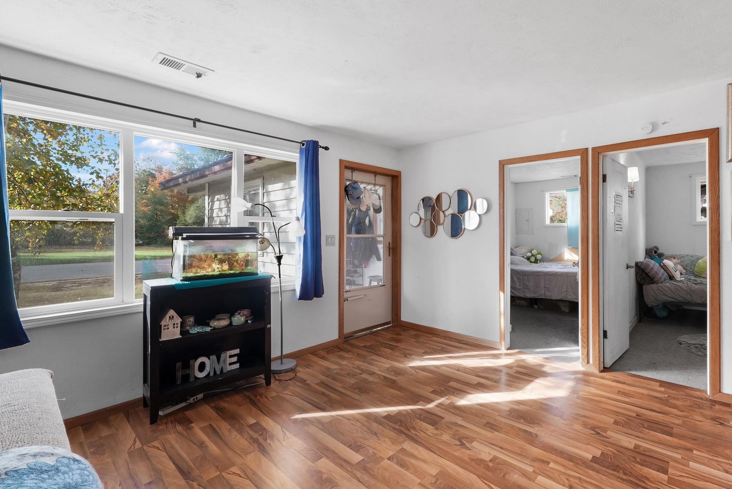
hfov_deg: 95.8
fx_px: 325
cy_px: 234
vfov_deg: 73.8
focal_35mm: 16
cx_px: 428
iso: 2000
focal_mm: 12
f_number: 10
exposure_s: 1/25
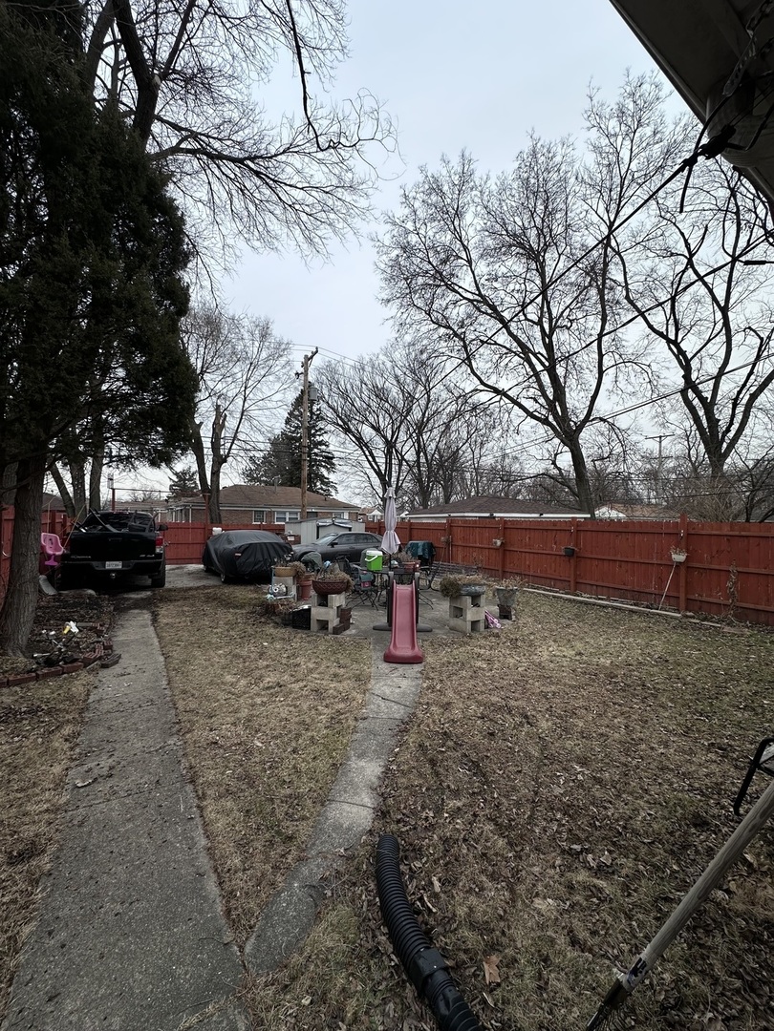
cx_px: 387
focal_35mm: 14
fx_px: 417
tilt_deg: +0.9
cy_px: 516
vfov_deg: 102.1
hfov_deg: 85.7
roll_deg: -1.0
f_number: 2.2
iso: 40
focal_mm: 2.22
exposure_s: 1/403
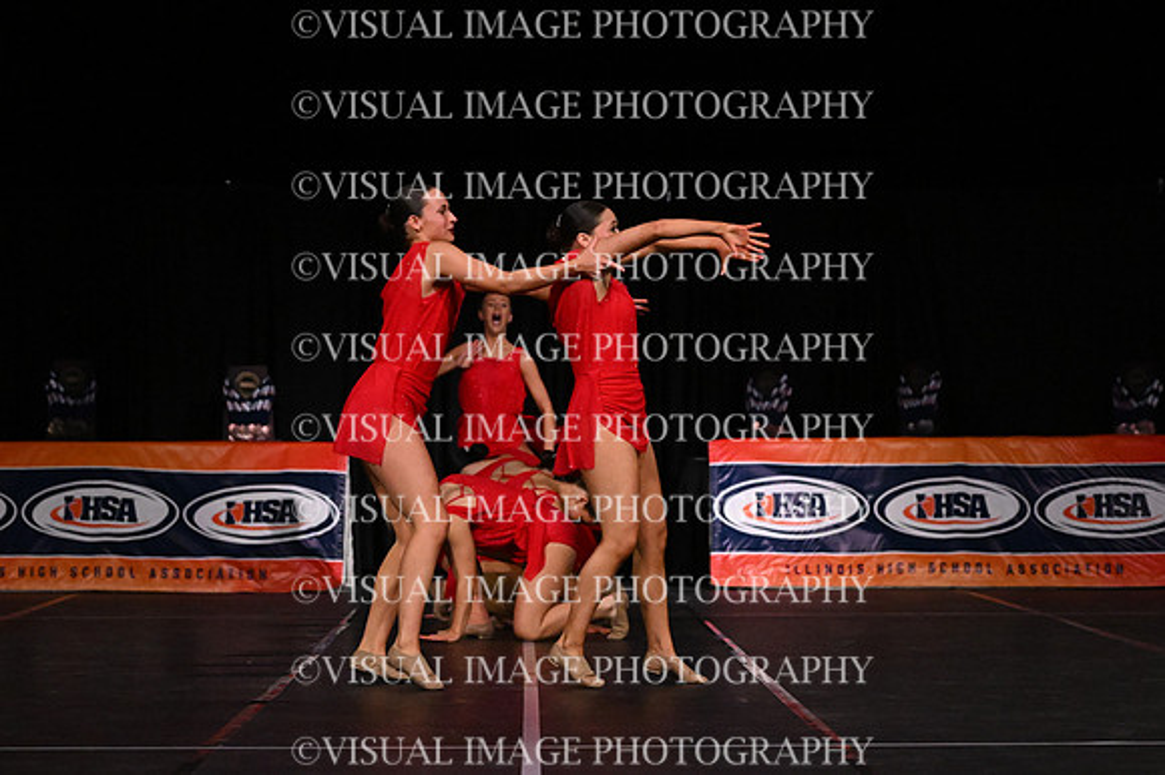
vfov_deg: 10.8
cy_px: 388
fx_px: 4107
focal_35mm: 127
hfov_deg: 16.1
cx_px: 582
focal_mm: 85
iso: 8000
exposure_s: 1/1000
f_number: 4
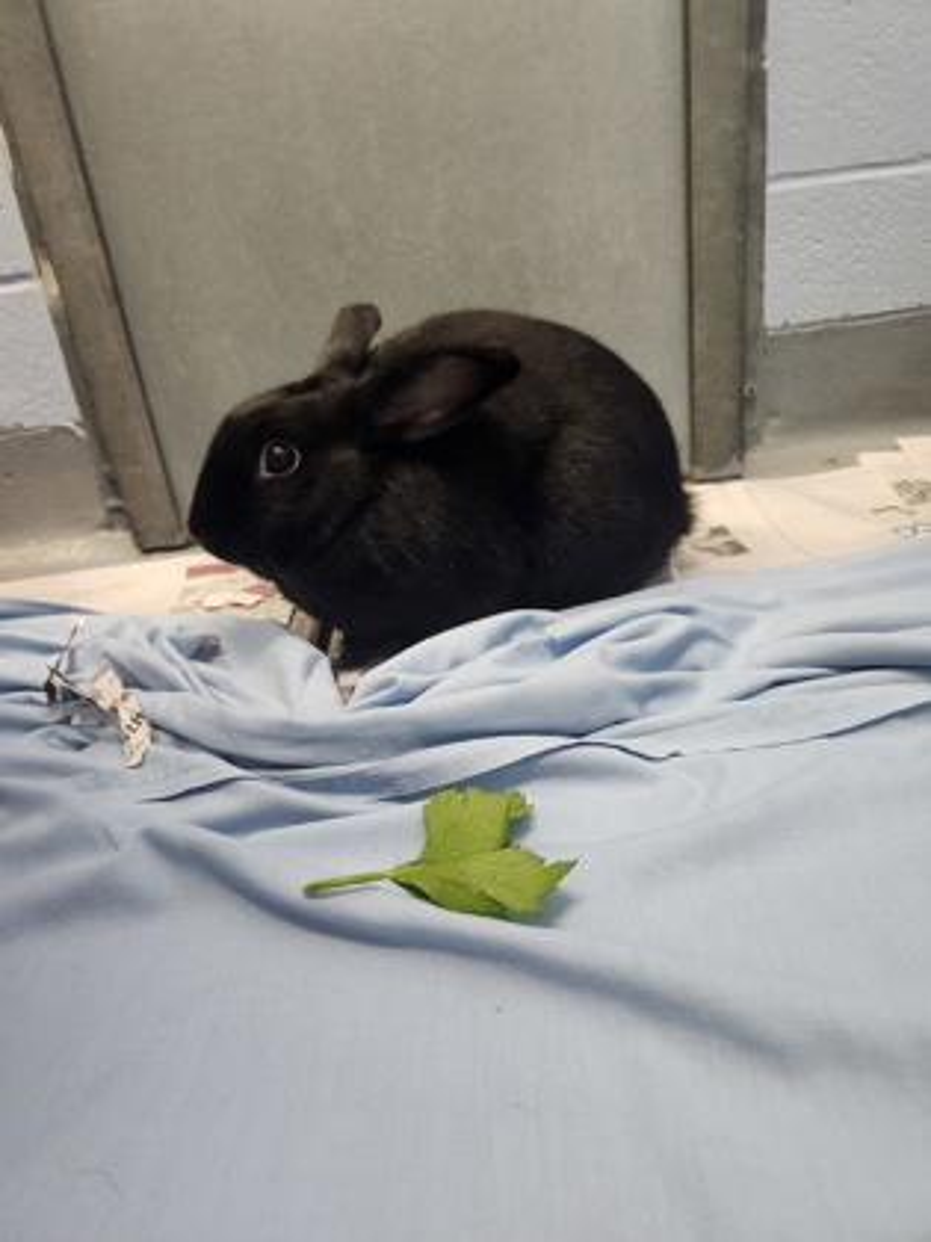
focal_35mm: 23
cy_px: 621
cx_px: 466
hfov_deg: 58.9
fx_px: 825
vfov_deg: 73.9
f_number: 1.8
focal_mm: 5.4
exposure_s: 1/120
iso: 500
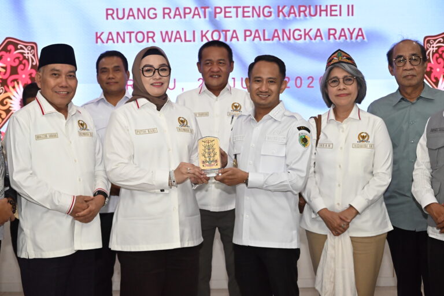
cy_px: 148
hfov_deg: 32.9
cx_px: 222
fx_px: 753
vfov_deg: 22.3
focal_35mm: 61
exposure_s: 1/250
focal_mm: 61
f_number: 6
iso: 5600
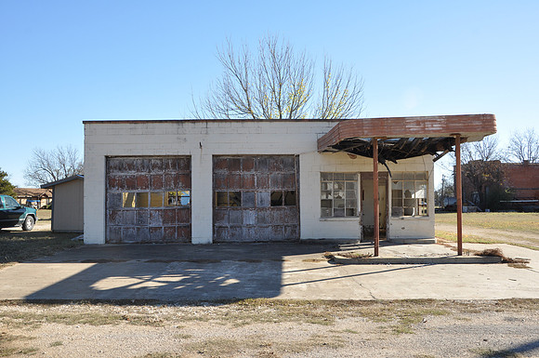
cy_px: 179
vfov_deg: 39.9
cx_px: 270
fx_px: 493
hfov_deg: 57.3
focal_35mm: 33
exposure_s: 1/100
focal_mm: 22
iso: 200
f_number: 10
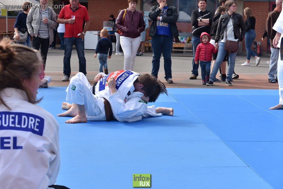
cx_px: 142
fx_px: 590
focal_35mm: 75
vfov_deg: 18.2
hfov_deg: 27.0
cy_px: 94
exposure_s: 1/500
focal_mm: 50
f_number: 5.6
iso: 100
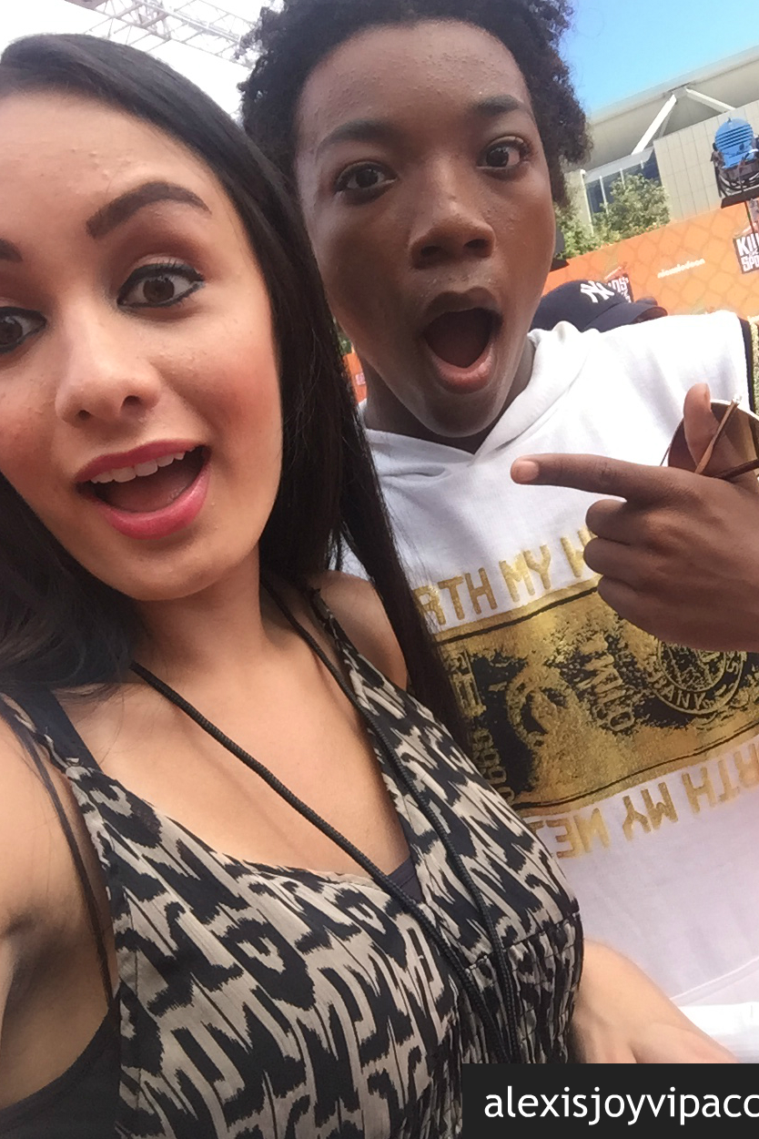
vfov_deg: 57.2
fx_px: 1044
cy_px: 560
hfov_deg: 40.0
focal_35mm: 33
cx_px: 390
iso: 32
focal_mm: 2.65
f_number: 2.2
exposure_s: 1/575
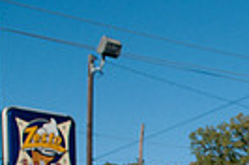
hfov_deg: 8.1
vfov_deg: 5.4
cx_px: 419
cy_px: 308
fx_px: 1711
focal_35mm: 248
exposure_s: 1/3200
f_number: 4
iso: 250
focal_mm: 38
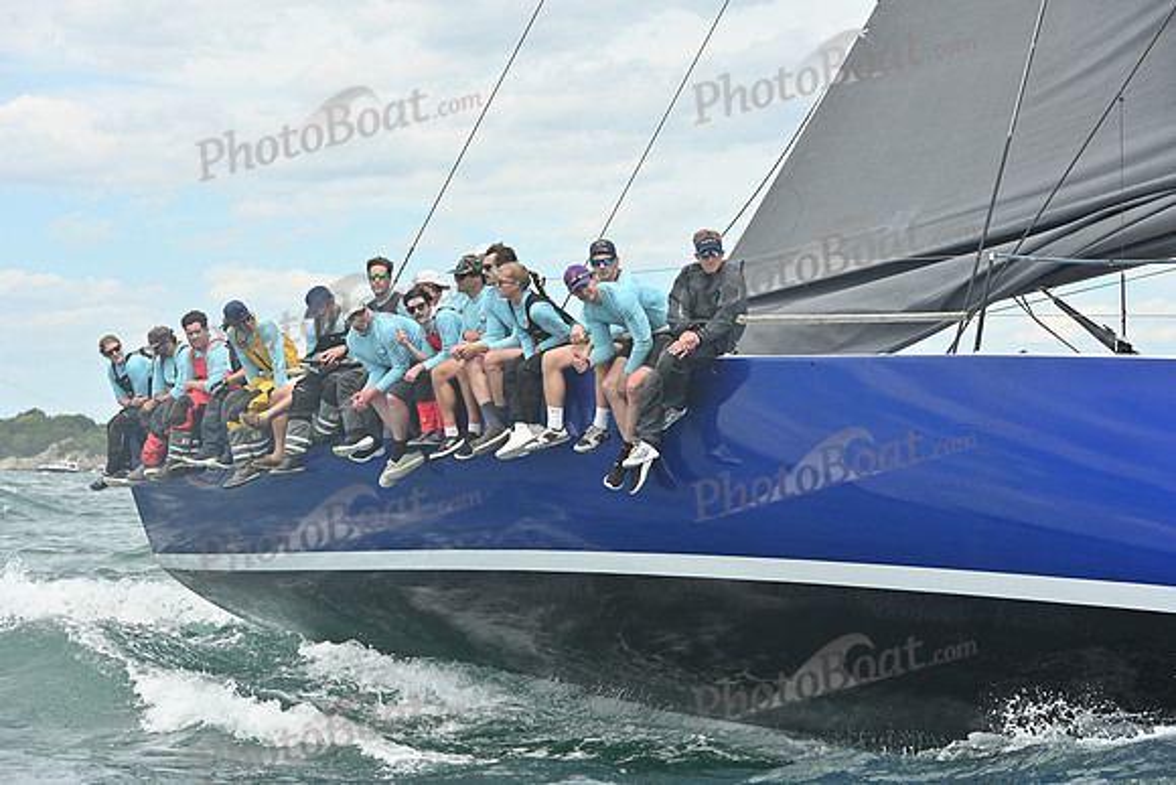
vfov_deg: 12.5
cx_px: 588
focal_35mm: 110
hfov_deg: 18.6
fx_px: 3594
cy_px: 392
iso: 250
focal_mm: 110
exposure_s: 1/1250
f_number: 6.3
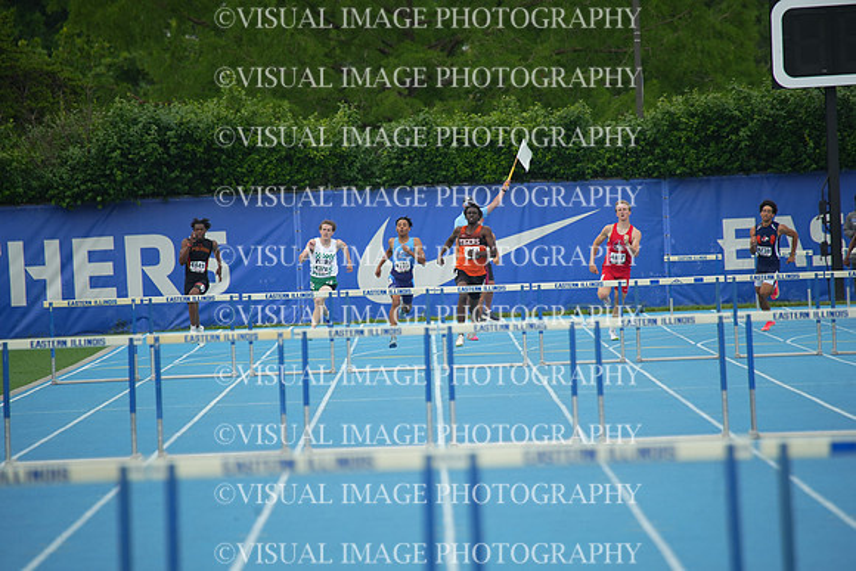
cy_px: 286
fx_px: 9513
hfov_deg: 5.2
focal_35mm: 400
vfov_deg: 3.4
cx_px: 428
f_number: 5.6
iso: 400
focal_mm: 400
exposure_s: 1/1000
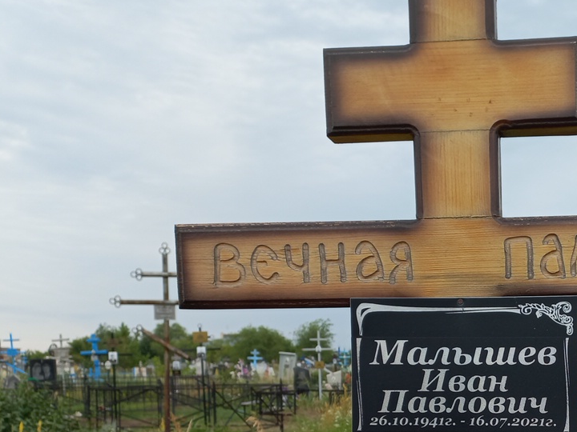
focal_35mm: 50
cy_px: 410
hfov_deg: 35.9
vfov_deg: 27.8
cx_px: 518
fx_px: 833
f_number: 1.8
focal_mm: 4.6
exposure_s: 1/221
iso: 24
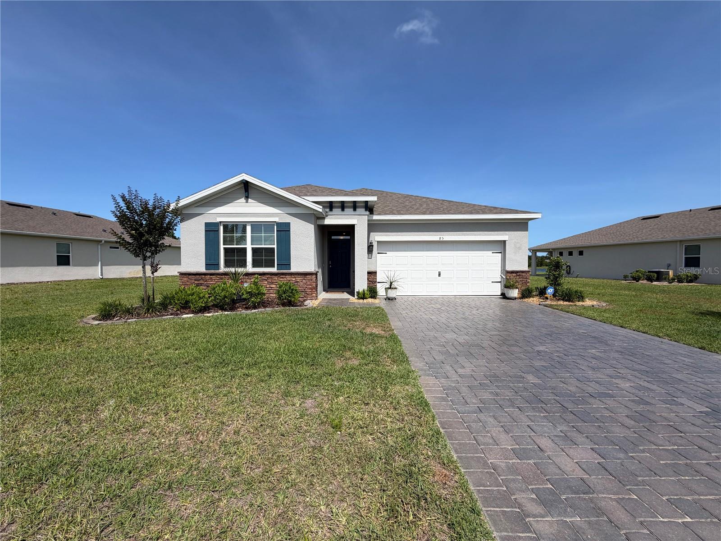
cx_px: 360
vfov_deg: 85.7
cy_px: 270
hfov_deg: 102.1
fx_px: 292
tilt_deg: -1.1
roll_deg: +0.3
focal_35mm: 14
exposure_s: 1/1033
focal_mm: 2.22
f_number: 2.2
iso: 20
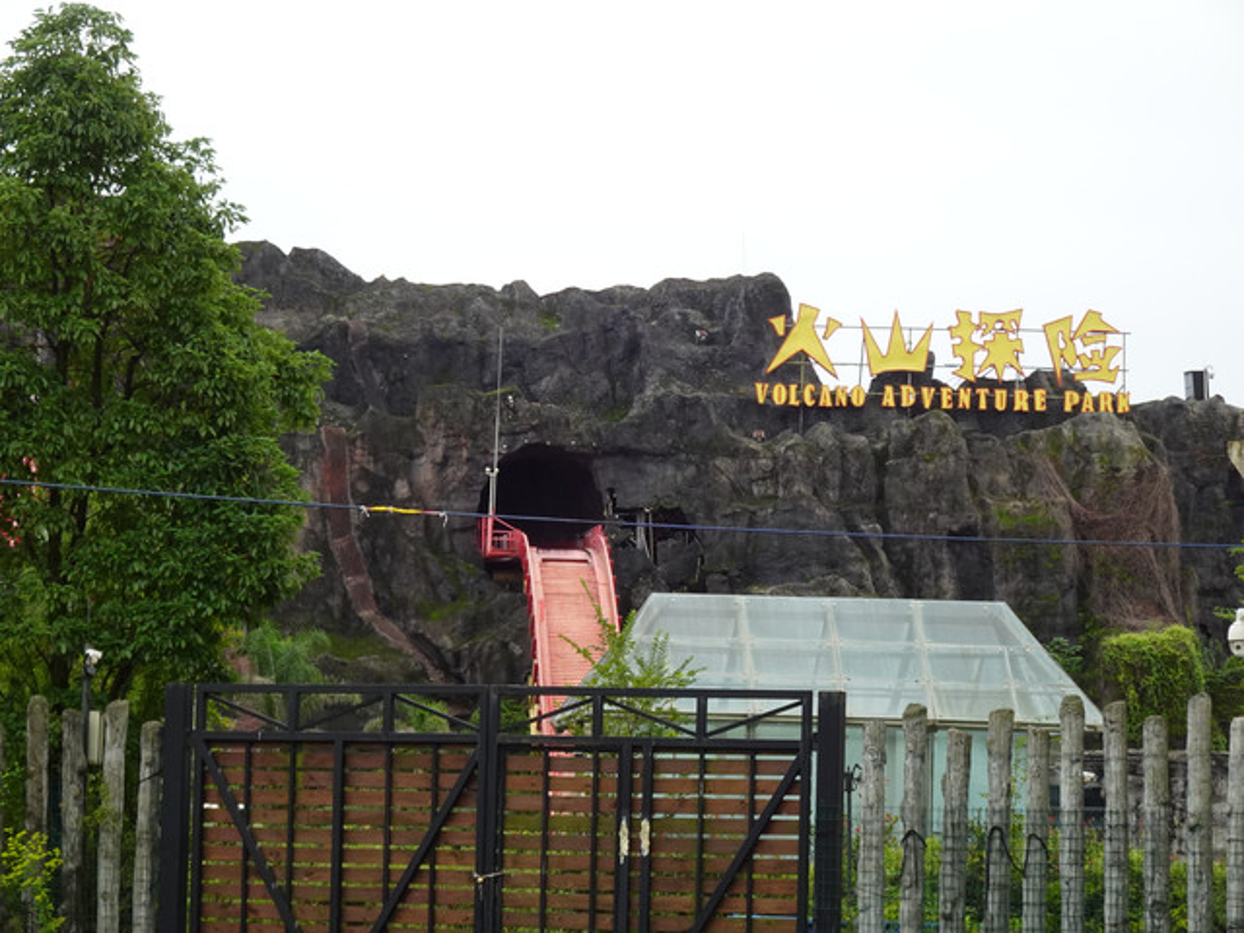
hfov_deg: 16.1
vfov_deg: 12.1
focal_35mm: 122
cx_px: 622
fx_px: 4384
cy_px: 466
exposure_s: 1/125
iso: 160
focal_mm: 19.38
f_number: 5.6
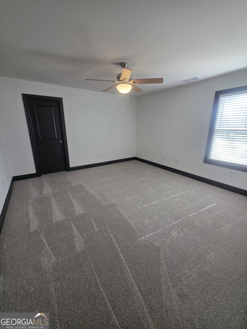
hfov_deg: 89.9
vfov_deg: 106.2
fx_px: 124
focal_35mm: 13
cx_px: 124
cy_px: 164
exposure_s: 1/120
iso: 160
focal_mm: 2.2
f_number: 1.9
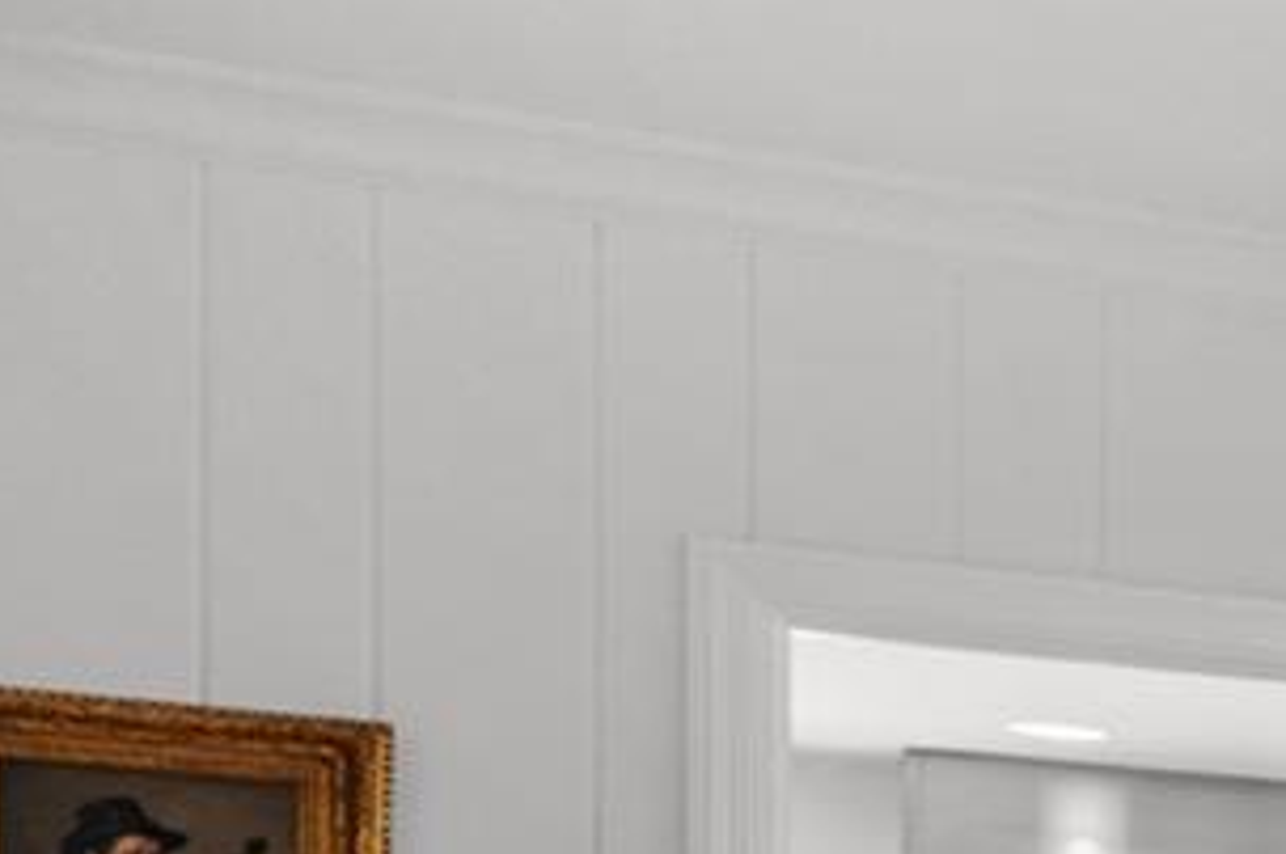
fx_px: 3604
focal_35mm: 101
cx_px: 3841
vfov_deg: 12.5
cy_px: 1484
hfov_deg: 11.5
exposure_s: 1/2
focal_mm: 15
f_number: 8
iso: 500
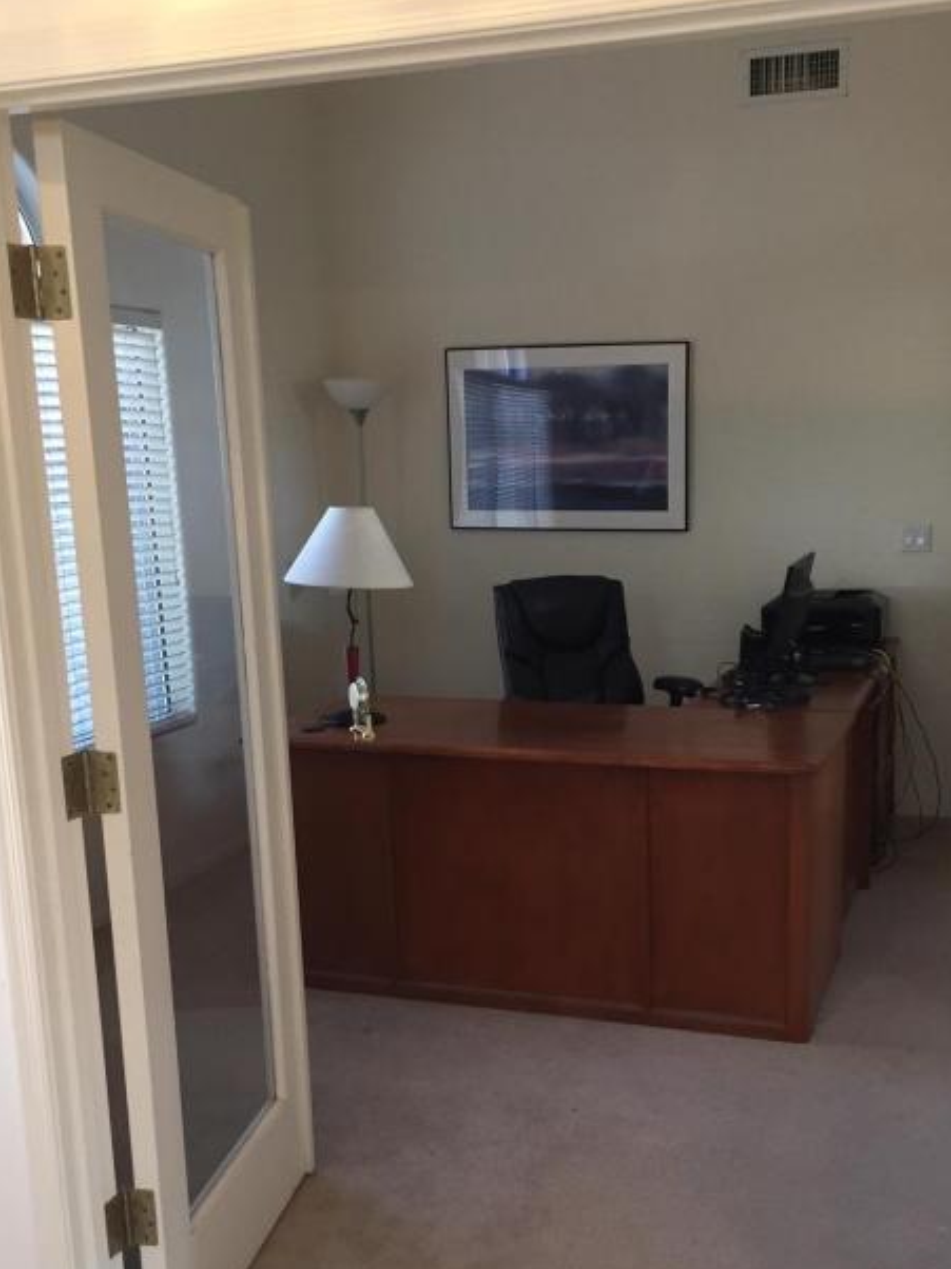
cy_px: 721
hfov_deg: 38.5
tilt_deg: -9.8
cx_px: 565
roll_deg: +1.9
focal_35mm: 37
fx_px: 1356
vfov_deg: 50.0
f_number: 2.2
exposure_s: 1/30
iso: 100
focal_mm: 4.15
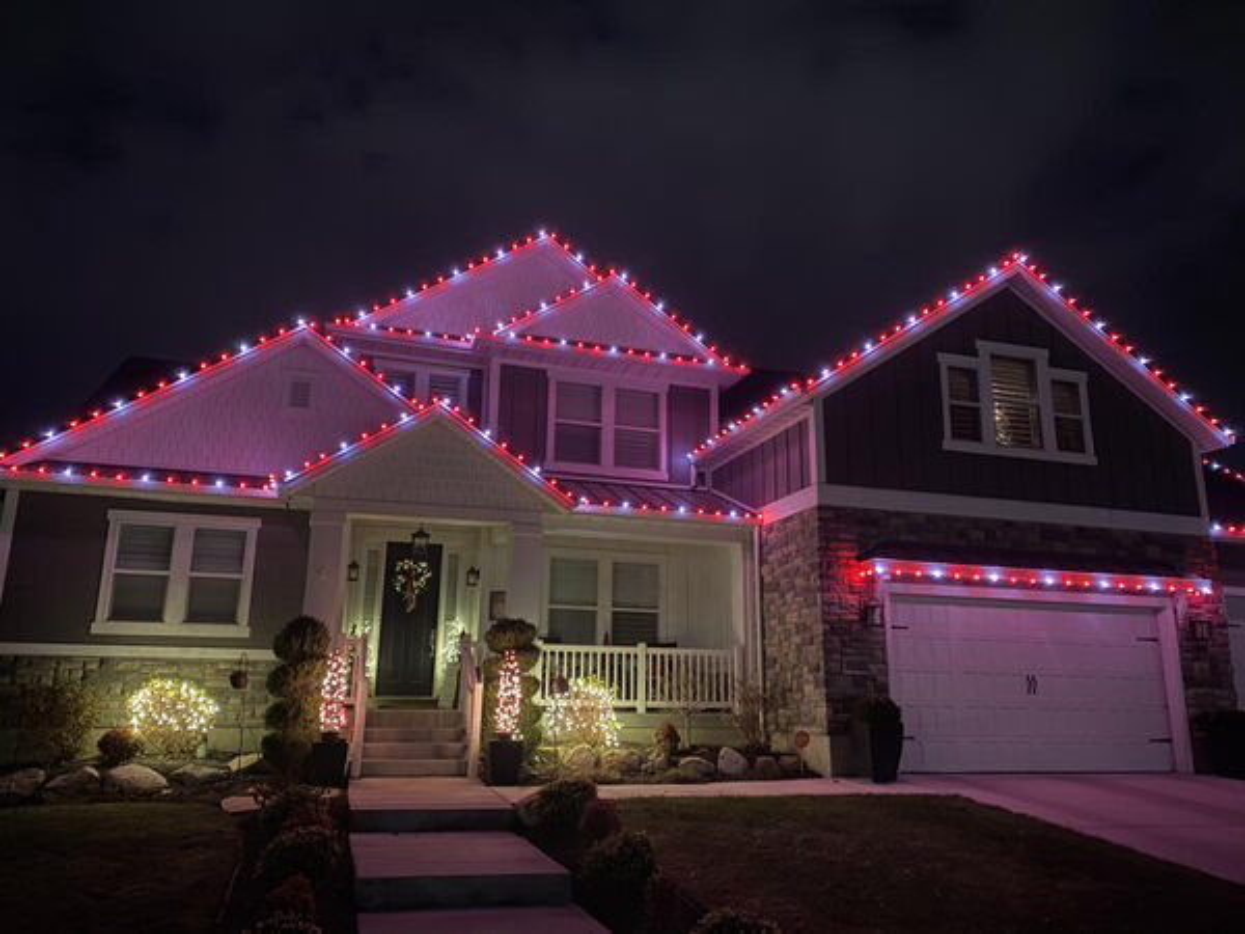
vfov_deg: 53.1
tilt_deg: +13.3
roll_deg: -1.0
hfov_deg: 67.3
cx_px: 622
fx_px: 935
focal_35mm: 26
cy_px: 467
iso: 500
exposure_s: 1/9
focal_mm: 4.25
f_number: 1.8
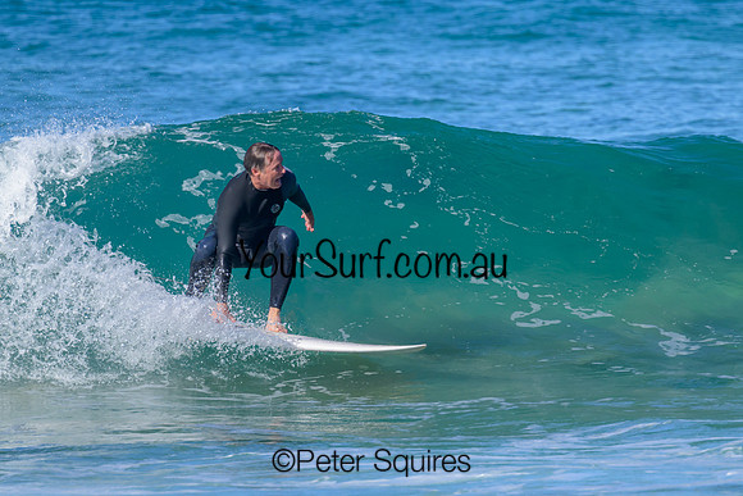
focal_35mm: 770
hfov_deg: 2.7
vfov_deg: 1.8
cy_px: 218
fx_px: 15898
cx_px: 421
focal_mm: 560
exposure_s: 1/1600
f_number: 8
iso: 560
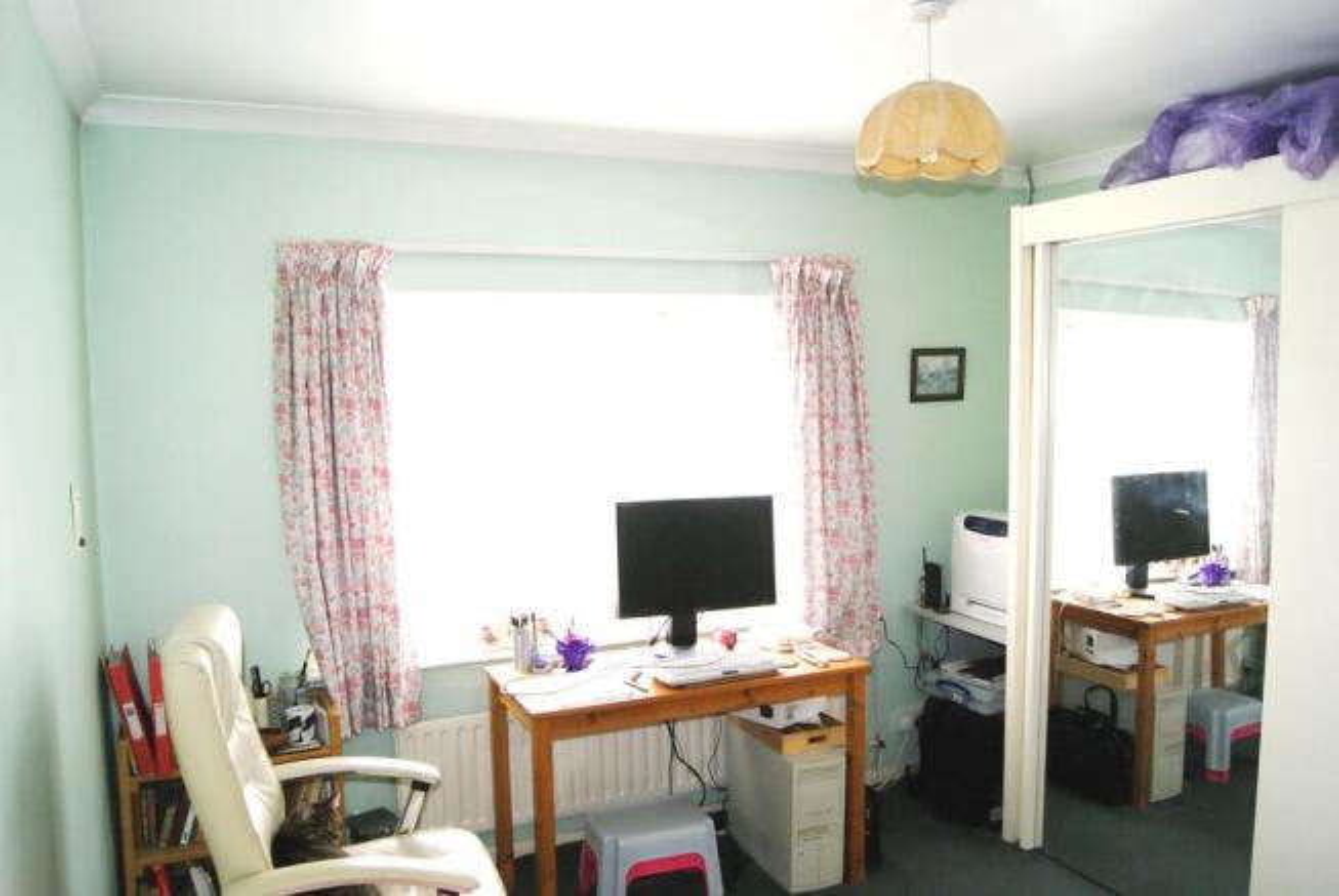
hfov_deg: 67.3
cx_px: 670
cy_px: 448
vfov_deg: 48.0
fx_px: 1005
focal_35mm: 27
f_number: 5.6
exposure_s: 1/160
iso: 1600
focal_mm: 18
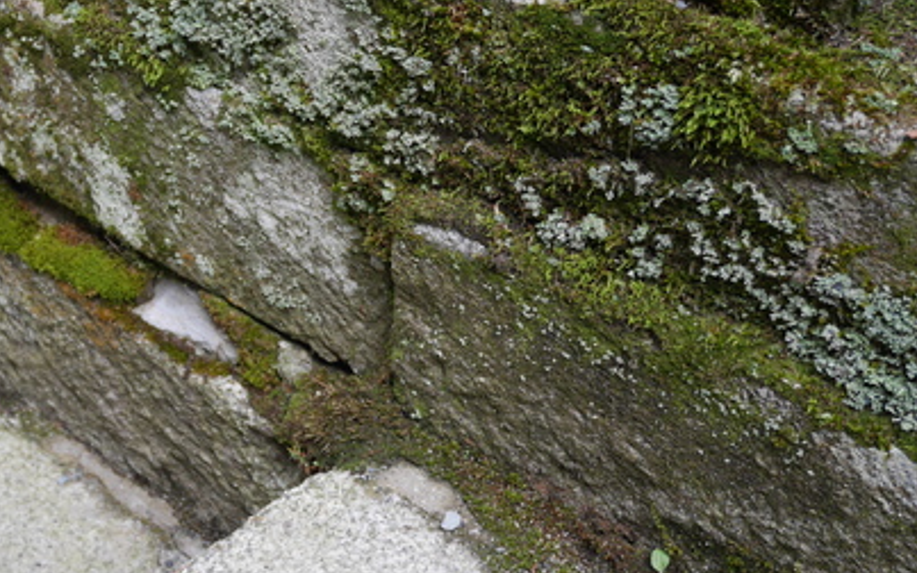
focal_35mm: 60
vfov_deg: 21.6
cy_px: 199
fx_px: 1500
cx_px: 300
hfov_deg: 33.7
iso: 200
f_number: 4.3
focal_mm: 19
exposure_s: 1/125
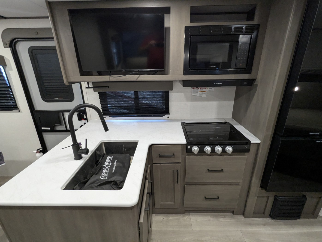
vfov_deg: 78.2
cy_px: 121
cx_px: 161
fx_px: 149
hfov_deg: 94.4
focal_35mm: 16
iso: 439
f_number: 2.2
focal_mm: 2.35
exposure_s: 1/37.8
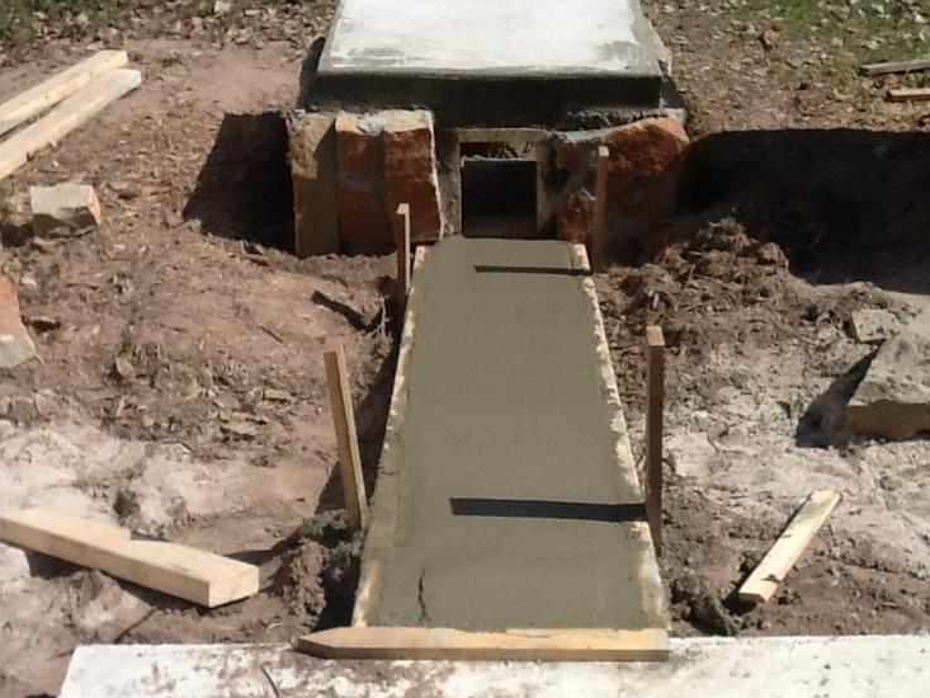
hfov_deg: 35.5
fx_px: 1451
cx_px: 529
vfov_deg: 27.0
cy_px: 407
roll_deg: -1.5
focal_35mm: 54
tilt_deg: -31.7
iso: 40
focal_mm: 2.03
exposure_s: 1/1486
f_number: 2.4
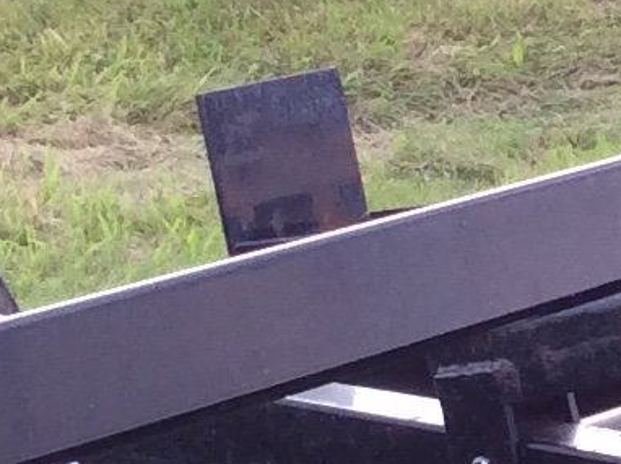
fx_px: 3886
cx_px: 971
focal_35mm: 217
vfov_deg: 6.8
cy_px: 383
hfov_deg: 8.9
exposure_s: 1/256
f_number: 2.4
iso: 32
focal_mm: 3.3
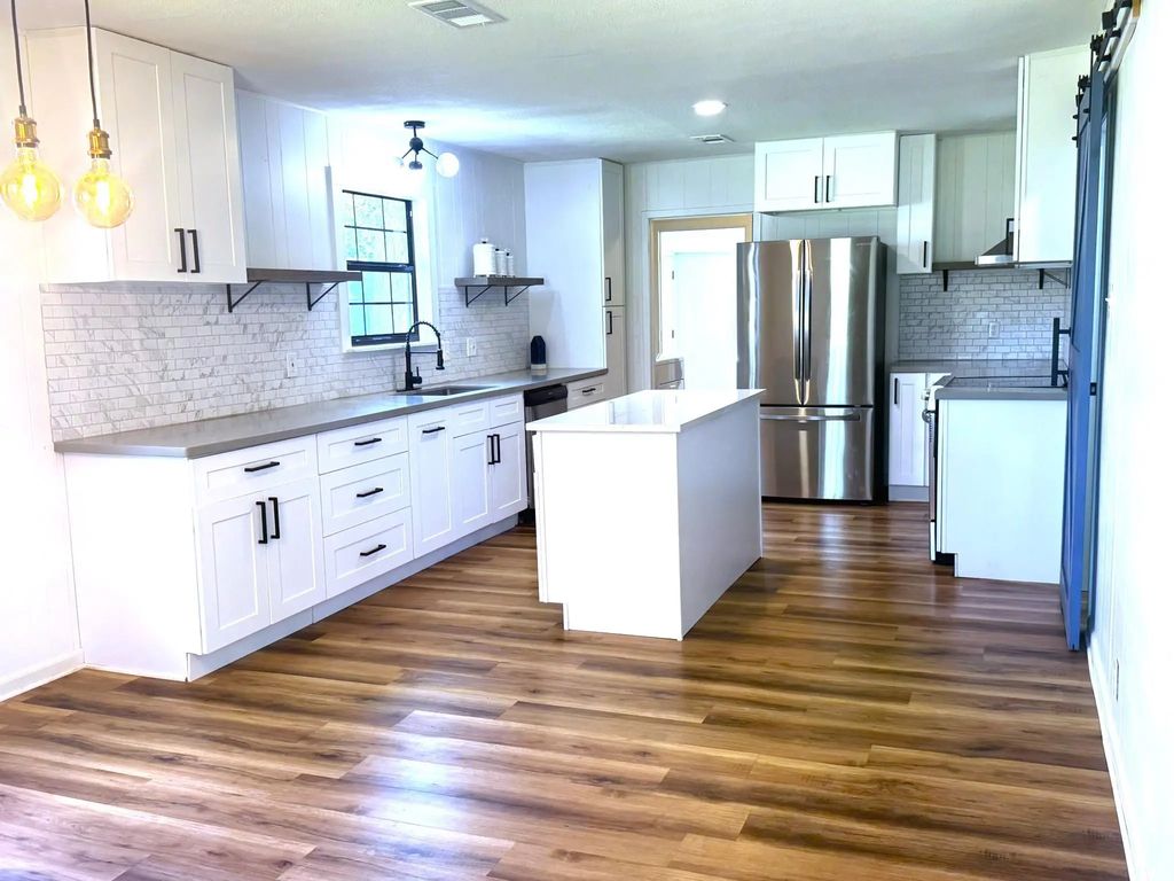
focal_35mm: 32
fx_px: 1085
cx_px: 587
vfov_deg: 44.2
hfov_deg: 56.8
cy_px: 440
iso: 200
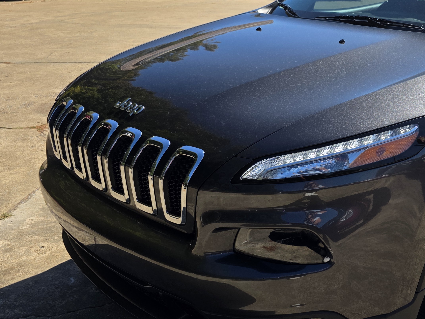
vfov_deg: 33.2
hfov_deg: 40.1
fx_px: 528
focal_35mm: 43
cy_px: 99
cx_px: 394
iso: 80
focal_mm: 6.3
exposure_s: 1/5296
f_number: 1.7
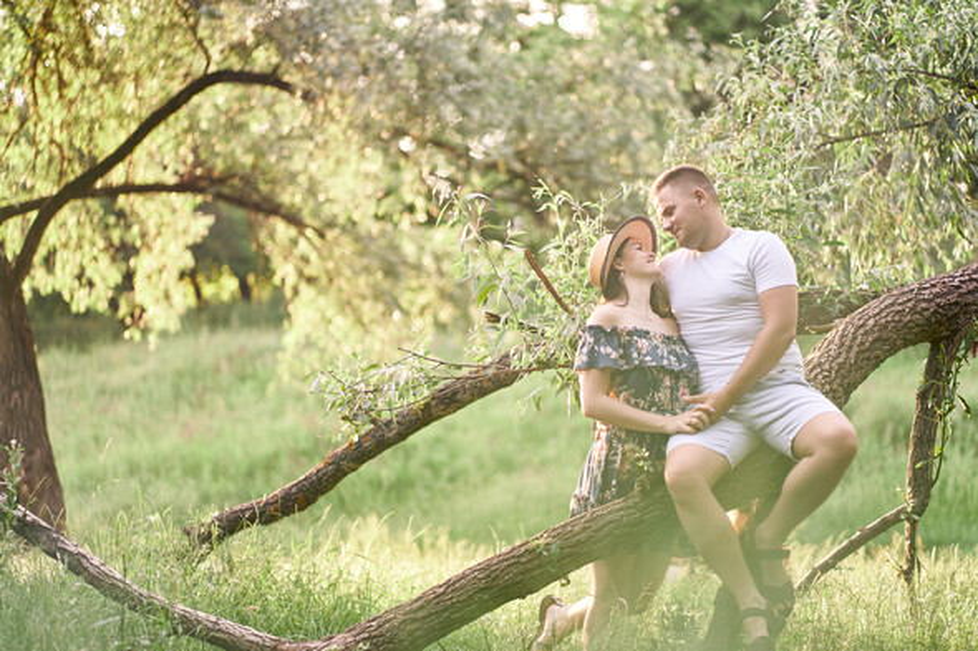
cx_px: 489
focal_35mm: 85
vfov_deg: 16.1
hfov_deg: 23.9
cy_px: 326
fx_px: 2308
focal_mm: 85
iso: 200
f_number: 1.8
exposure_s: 1/250
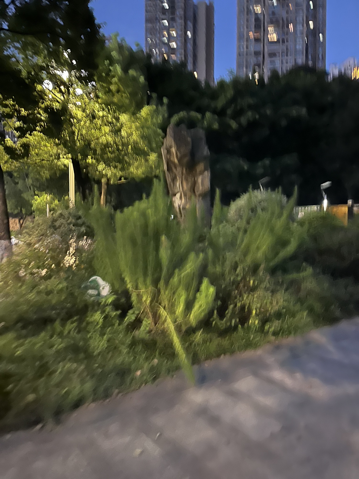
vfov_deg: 67.3
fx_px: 360
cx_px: 180
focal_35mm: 26
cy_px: 240
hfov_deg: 53.1
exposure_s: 1/17
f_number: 1.6
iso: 1250
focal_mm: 5.1
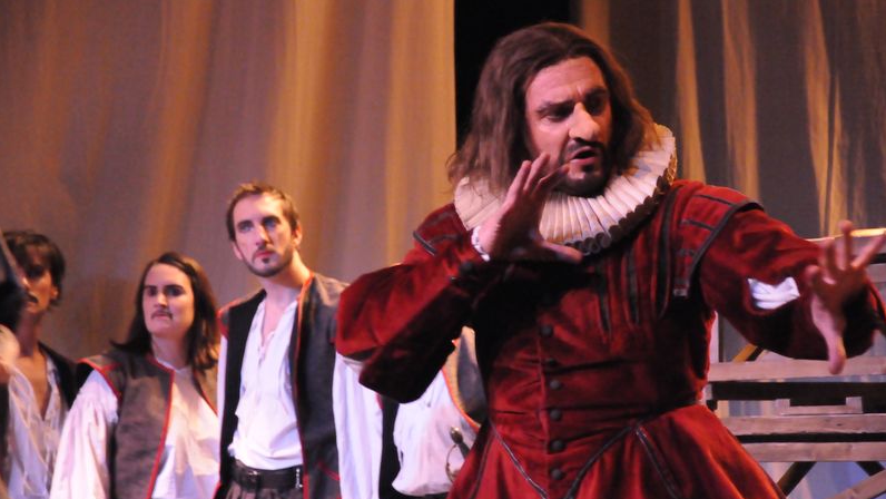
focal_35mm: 166
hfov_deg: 13.0
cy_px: 259
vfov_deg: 7.3
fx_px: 3889
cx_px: 443
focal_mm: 105
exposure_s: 1/40
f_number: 5.6
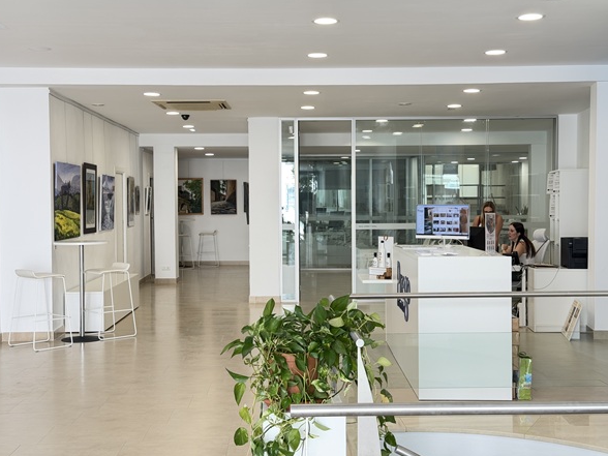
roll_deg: +0.5
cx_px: 299
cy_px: 229
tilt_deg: -2.4
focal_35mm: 49
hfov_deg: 38.9
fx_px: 861
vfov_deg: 29.7
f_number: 1.78
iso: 80
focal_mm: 6.76
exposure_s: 1/100
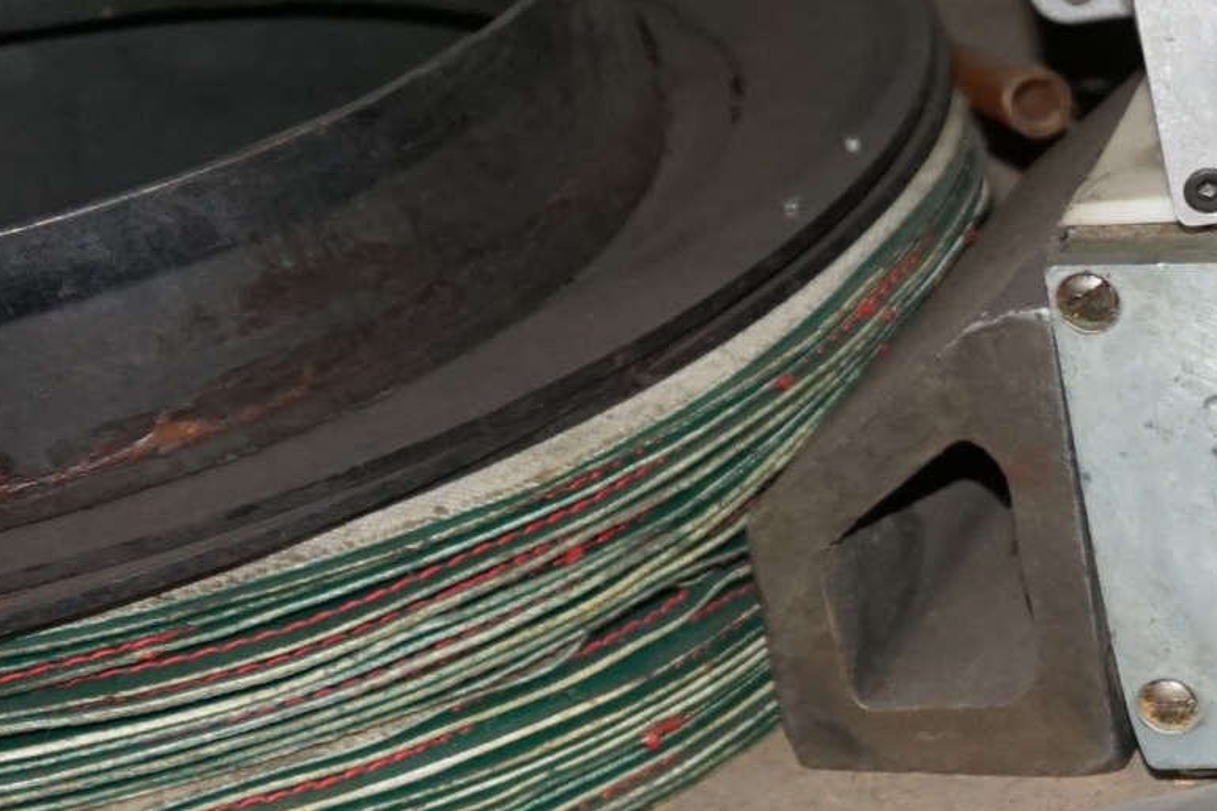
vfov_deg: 12.0
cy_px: 666
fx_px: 3853
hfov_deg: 15.2
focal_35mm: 114
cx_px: 2269
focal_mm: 18
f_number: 4
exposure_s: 1/60
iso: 800
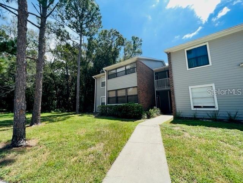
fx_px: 91
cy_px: 92
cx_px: 122
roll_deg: +0.8
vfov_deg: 89.9
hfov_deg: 106.2
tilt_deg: +7.1
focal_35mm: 13
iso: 32
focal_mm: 1.57
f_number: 1.8
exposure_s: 1/436
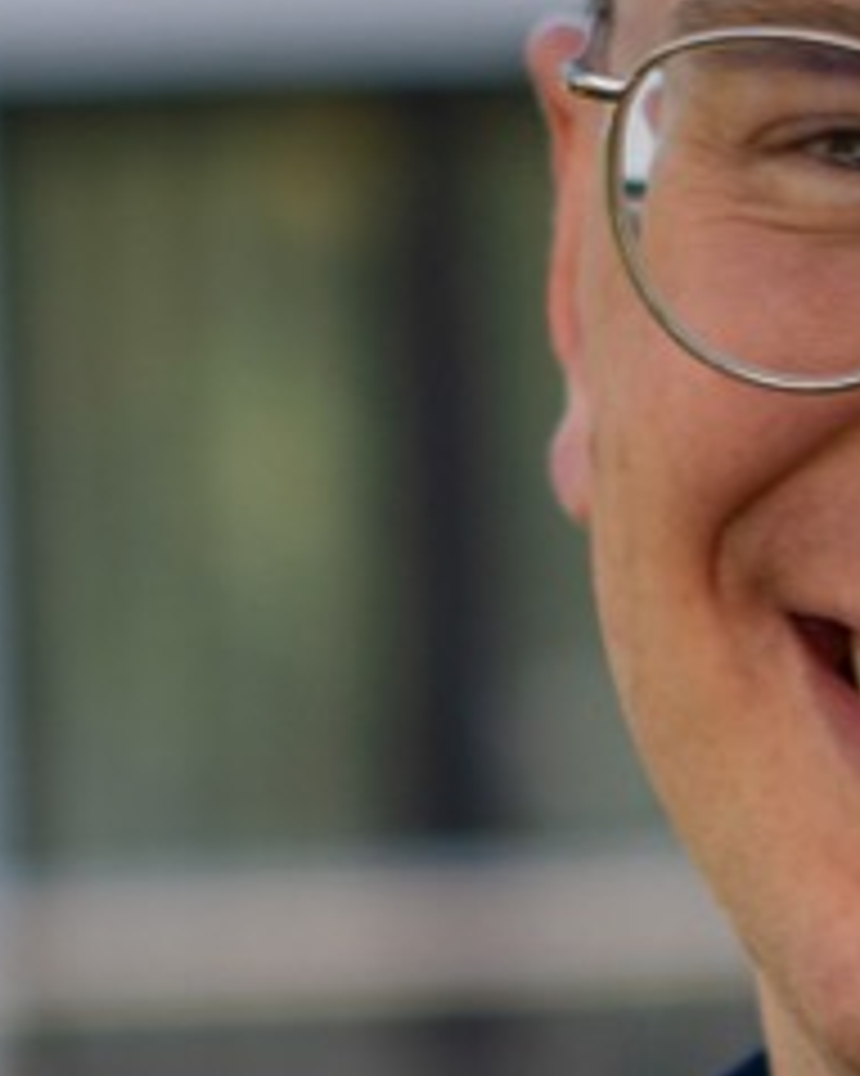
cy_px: 1279
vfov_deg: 4.7
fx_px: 13117
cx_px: 1060
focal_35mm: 412
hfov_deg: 3.7
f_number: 2.2
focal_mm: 50
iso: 100
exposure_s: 1/2000
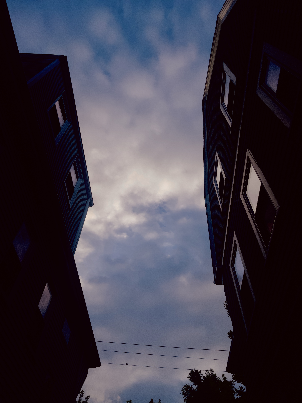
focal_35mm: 26
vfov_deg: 67.3
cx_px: 151
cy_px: 202
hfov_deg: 53.1
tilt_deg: +54.6
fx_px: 302
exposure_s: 1/2571
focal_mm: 5.1
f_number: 1.6
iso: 50
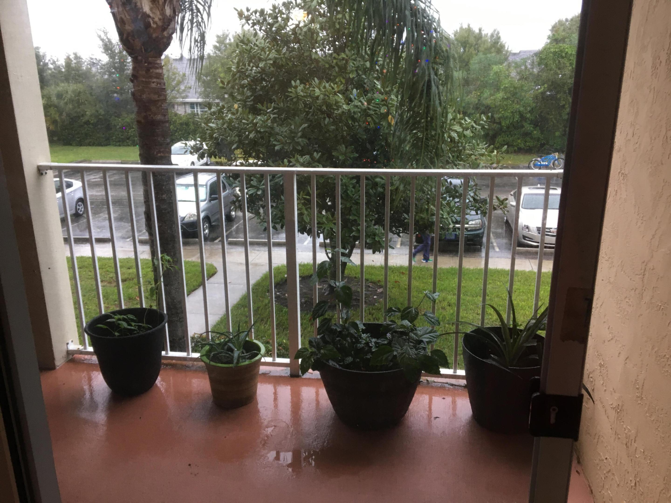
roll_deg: -0.8
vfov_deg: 48.2
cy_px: 252
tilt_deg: -14.9
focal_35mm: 29
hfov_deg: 61.7
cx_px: 336
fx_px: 562
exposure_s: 1/30
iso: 80
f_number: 2.2
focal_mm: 4.15
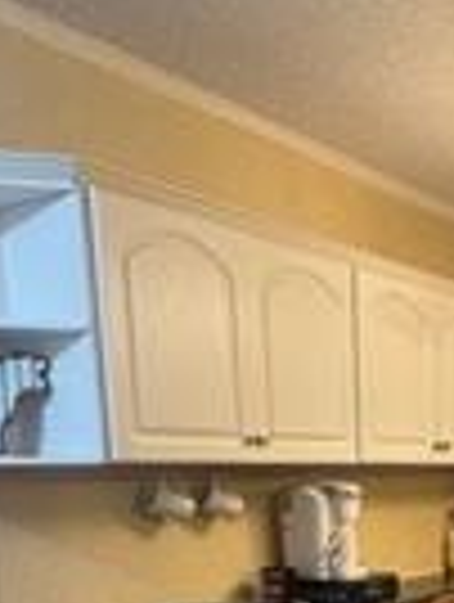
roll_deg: +0.4
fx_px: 872
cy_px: 639
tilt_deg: -11.5
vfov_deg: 33.9
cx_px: 508
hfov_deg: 26.7
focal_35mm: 50
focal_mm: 2.22
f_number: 2.2
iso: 400
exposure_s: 1/60
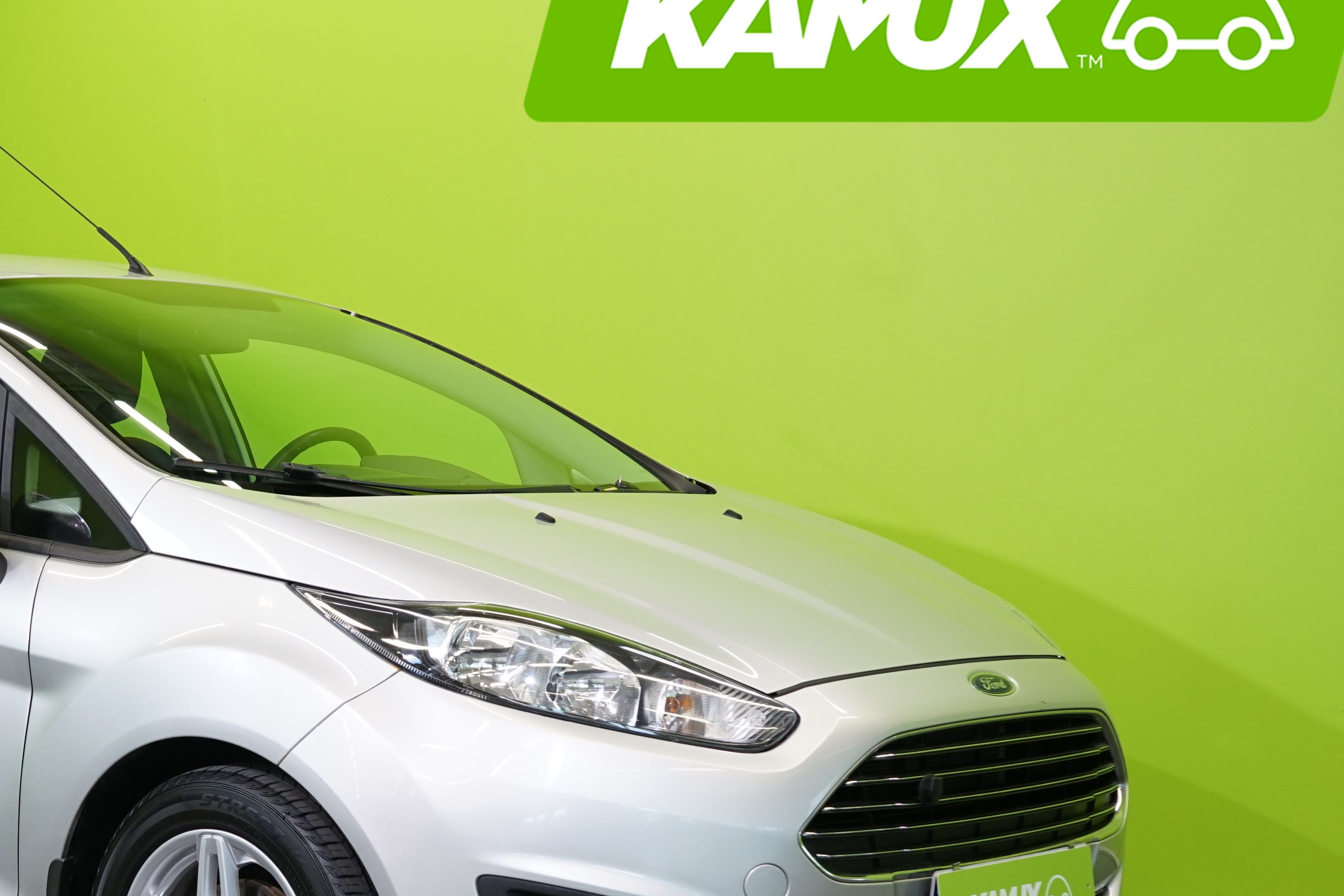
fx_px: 2576
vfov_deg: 19.6
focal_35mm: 69
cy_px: 647
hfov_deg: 28.4
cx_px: 217
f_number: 6.3
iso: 500
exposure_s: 1/30
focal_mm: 38
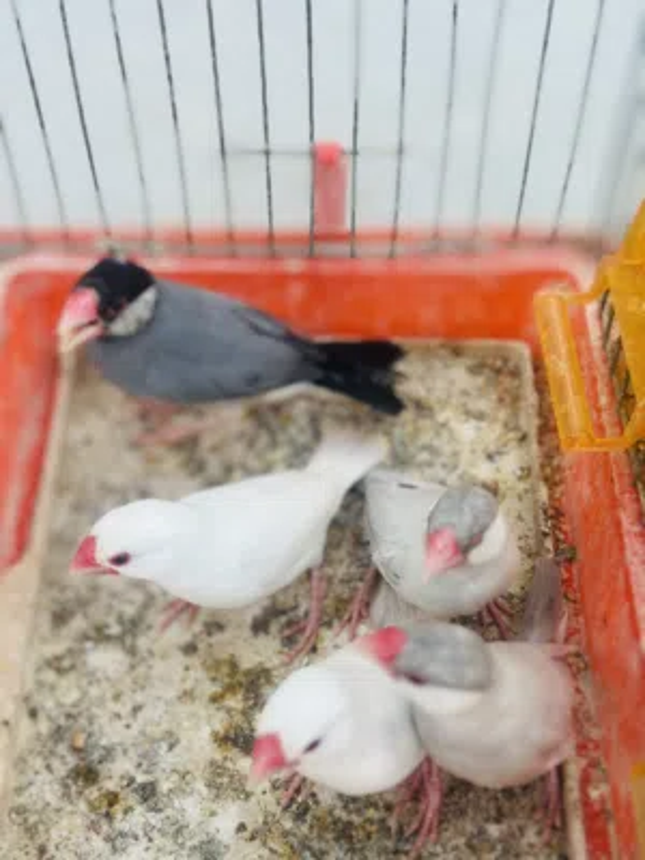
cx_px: 322
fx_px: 1193
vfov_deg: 39.7
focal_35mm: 48
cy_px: 430
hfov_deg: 30.3
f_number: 1.78
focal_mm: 6.86
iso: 80
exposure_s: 1/218
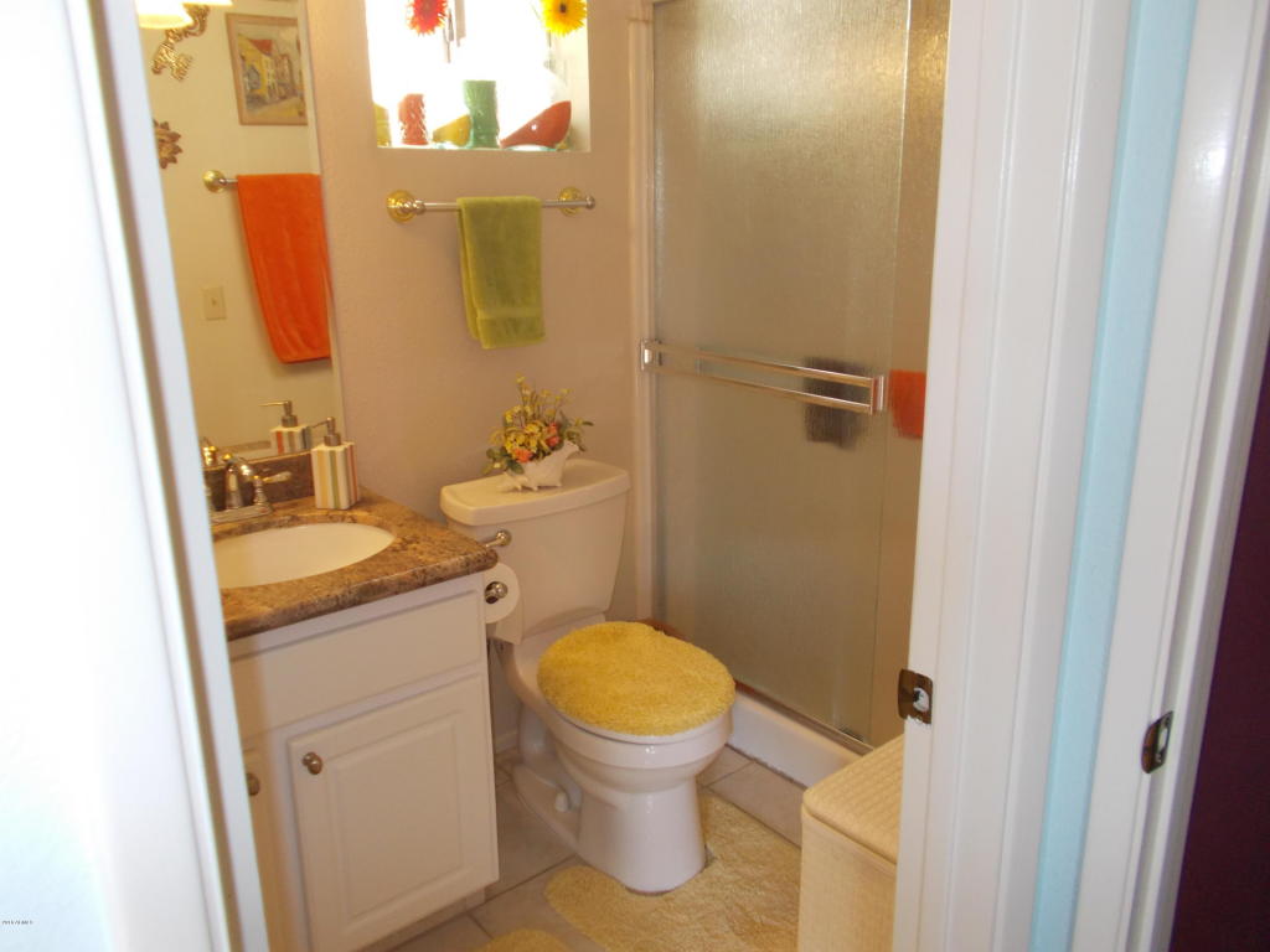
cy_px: 476
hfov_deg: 67.3
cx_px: 635
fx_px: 954
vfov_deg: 53.1
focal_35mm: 26
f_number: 3.2
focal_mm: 4.6
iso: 200
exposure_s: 1/25
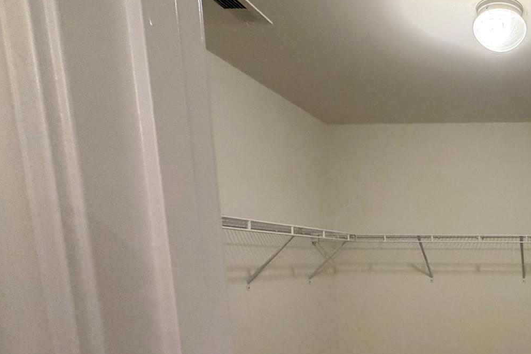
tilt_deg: -7.9
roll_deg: -0.2
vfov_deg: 40.0
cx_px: 528
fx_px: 443
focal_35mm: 30
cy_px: 327
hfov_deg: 50.4
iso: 400
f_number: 2.2
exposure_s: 1/60
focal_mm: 2.22
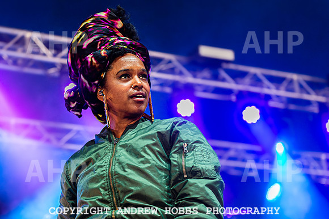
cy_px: 131
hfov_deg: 22.9
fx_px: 810
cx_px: 108
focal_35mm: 89
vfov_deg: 15.4
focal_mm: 66
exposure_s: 1/100
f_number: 2.8
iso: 800
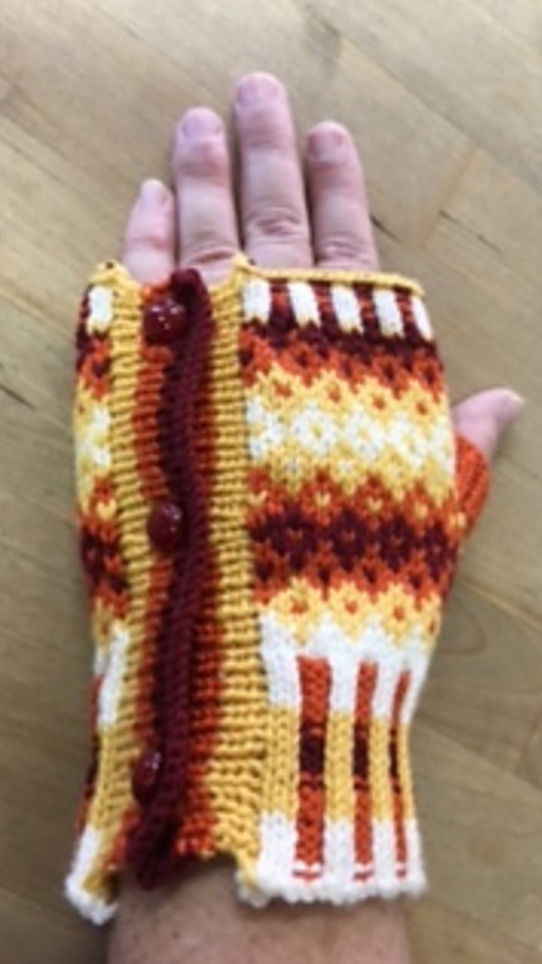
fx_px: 818
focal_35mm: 32
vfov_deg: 61.0
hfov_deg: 36.5
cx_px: 333
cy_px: 479
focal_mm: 4.15
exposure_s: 1/30
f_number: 2.2
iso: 64
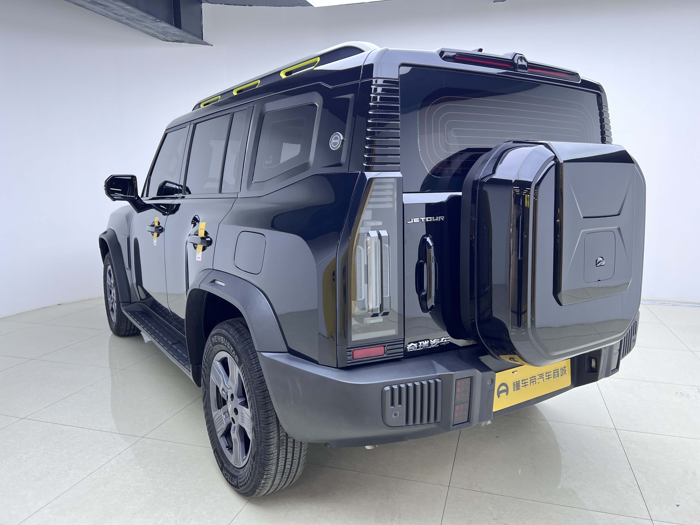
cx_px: 350
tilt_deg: -10.2
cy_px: 262
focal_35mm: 26
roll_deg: +0.6
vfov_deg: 53.1
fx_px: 526
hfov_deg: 67.3
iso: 100
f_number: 1.5
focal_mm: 5.7
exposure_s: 1/100
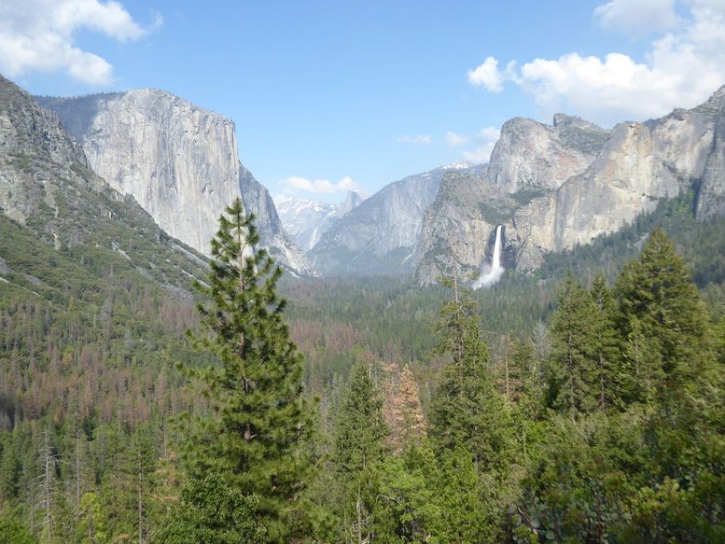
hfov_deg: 52.6
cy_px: 272
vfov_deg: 40.7
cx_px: 356
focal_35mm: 35
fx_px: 733
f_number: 3.6
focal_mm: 5.8
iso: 80
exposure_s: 1/500
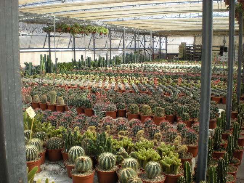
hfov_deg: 49.0
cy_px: 92
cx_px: 122
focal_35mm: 38
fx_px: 268
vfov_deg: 37.7
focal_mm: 6.3
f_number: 3.1
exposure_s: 1/193
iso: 64
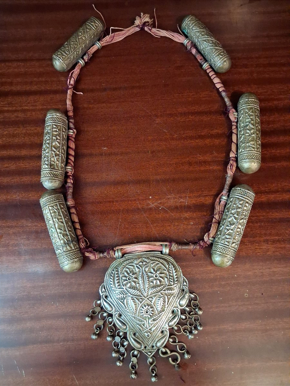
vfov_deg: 65.3
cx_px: 145
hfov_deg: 51.4
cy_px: 193
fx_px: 302
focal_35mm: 27
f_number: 1.8
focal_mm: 4
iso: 1000
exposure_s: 1/25
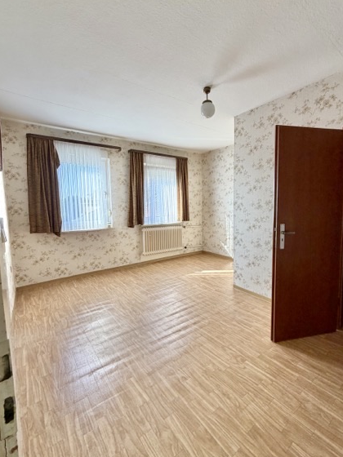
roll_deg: +1.6
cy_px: 224
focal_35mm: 16
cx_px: 194
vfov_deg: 94.5
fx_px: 211
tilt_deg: -3.0
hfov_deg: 77.7
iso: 125
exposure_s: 1/121
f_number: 2.2
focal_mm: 2.22
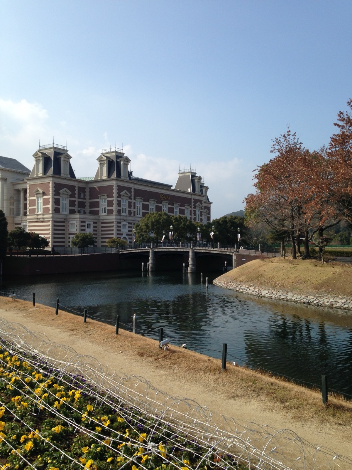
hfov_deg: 42.9
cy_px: 235
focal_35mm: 33
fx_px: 447
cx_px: 176
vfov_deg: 55.4
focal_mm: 4.12
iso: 50
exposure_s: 1/1695
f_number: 2.4
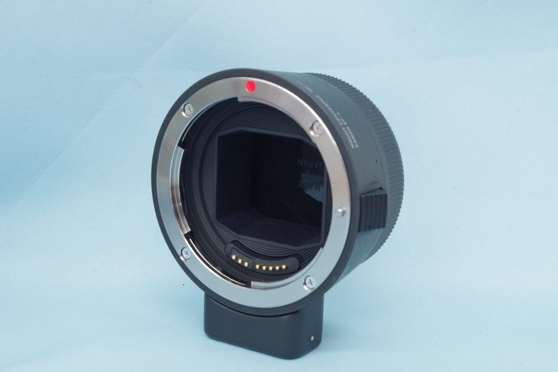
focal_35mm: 72
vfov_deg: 18.9
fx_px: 1116
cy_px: 186
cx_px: 279
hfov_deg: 28.1
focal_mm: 48
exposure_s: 1/3.33
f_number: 14
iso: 400
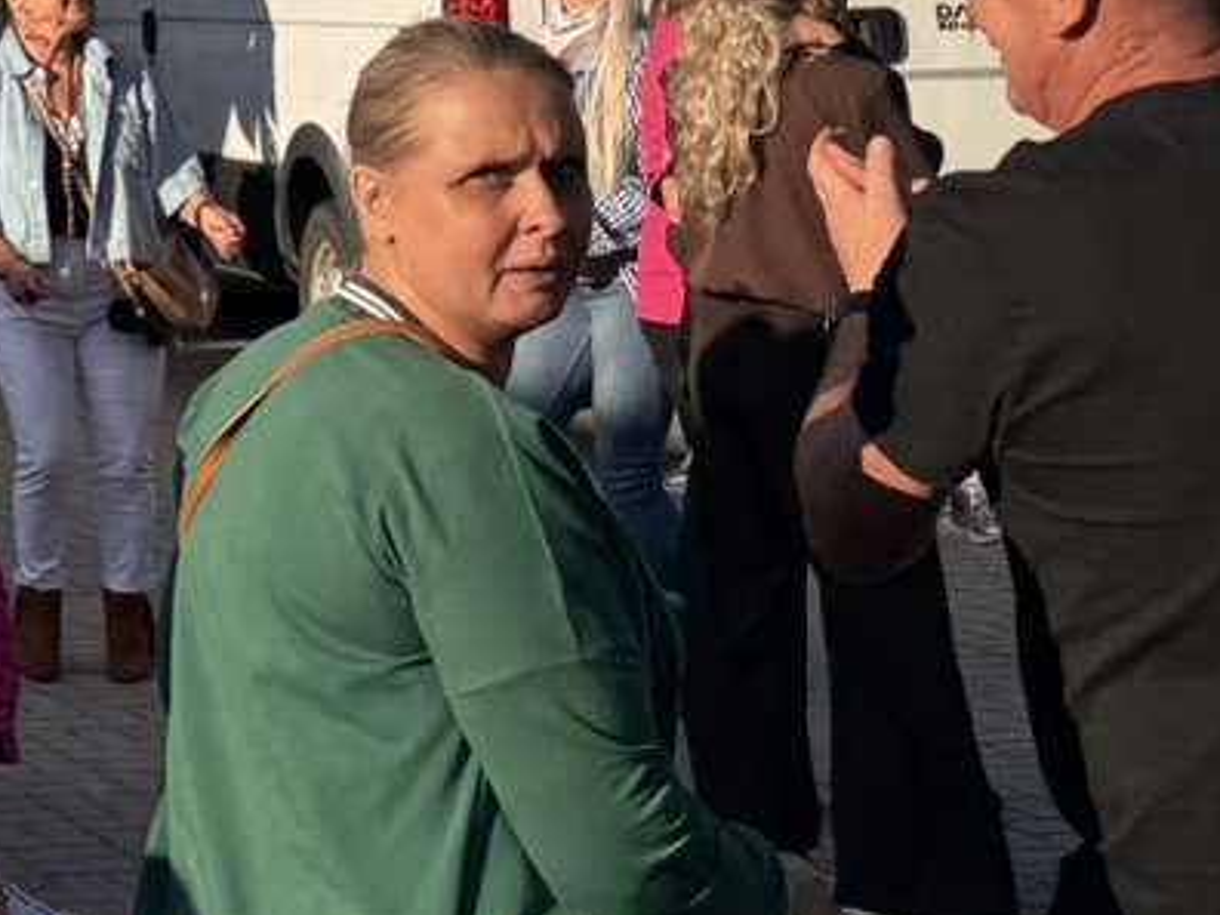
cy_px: -471
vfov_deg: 11.4
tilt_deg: +5.3
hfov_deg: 14.4
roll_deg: +0.9
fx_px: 4370
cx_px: -813
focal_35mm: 124
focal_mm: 6.76
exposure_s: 1/2415
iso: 80
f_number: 1.78
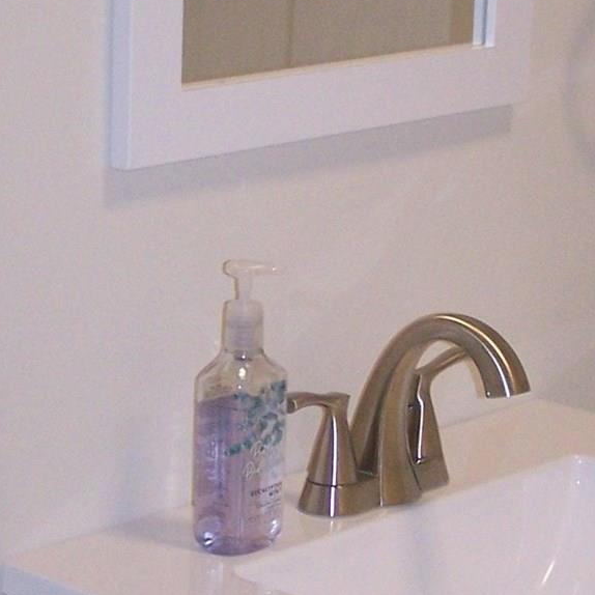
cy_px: 300
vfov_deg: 12.9
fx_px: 2625
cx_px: 332
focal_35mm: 135
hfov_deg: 12.9
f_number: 2.8
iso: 160
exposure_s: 1/60
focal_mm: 6.3
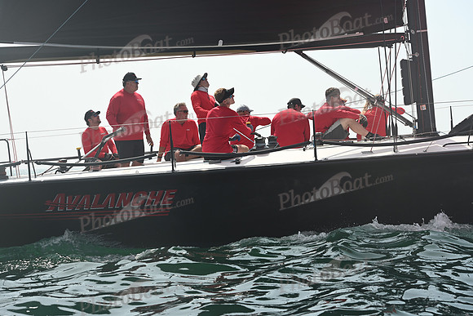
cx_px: 236
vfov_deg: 16.7
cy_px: 158
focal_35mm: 82
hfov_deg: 24.8
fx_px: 1078
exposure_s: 1/1250
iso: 320
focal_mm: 82
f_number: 7.1
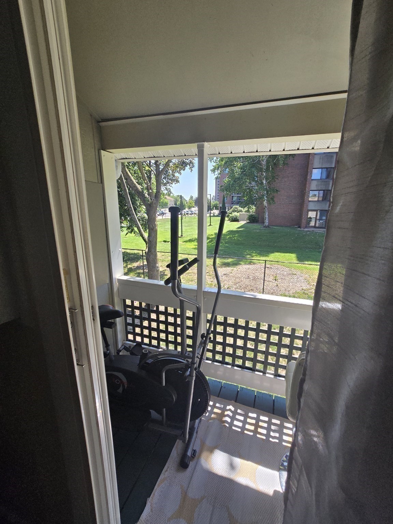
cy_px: 262
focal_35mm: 13
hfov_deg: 89.9
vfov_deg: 106.2
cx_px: 196
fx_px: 197
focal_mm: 2.2
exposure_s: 1/719
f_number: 2.2
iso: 100
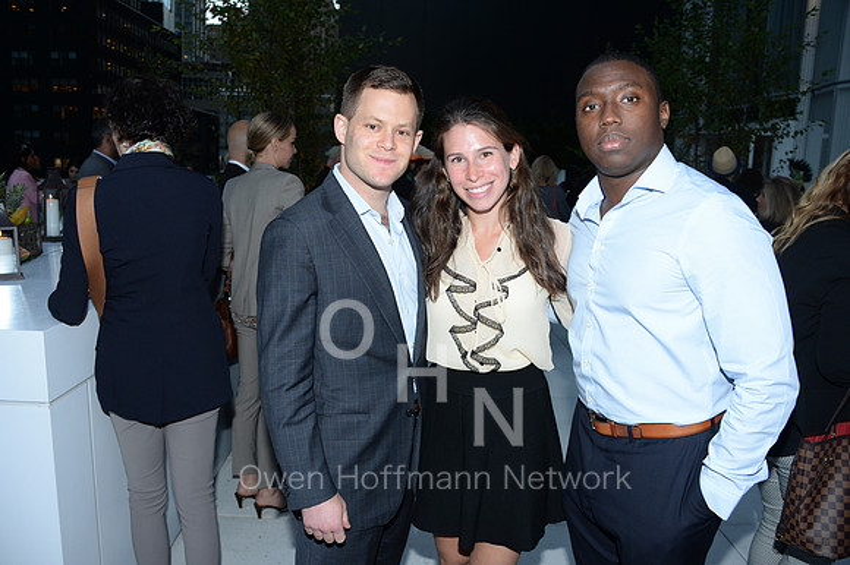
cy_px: 282
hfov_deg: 65.5
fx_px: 661
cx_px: 425
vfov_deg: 46.4
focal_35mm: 28
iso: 640
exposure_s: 1/250
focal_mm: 28
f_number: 5.6
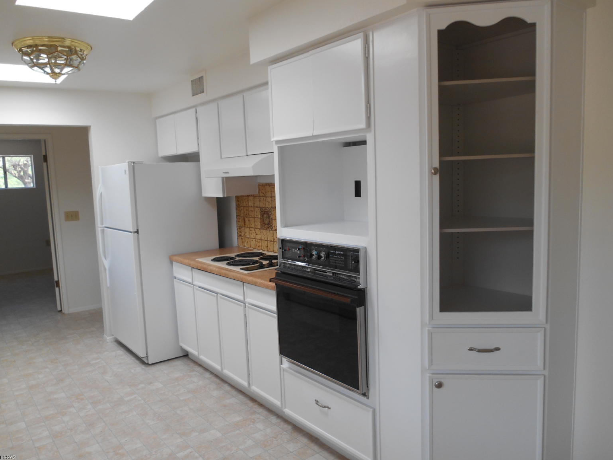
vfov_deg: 51.4
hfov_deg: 65.3
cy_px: 235
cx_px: 296
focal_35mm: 27
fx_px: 478
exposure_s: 1/60
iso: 80
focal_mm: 4.7
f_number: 3.4
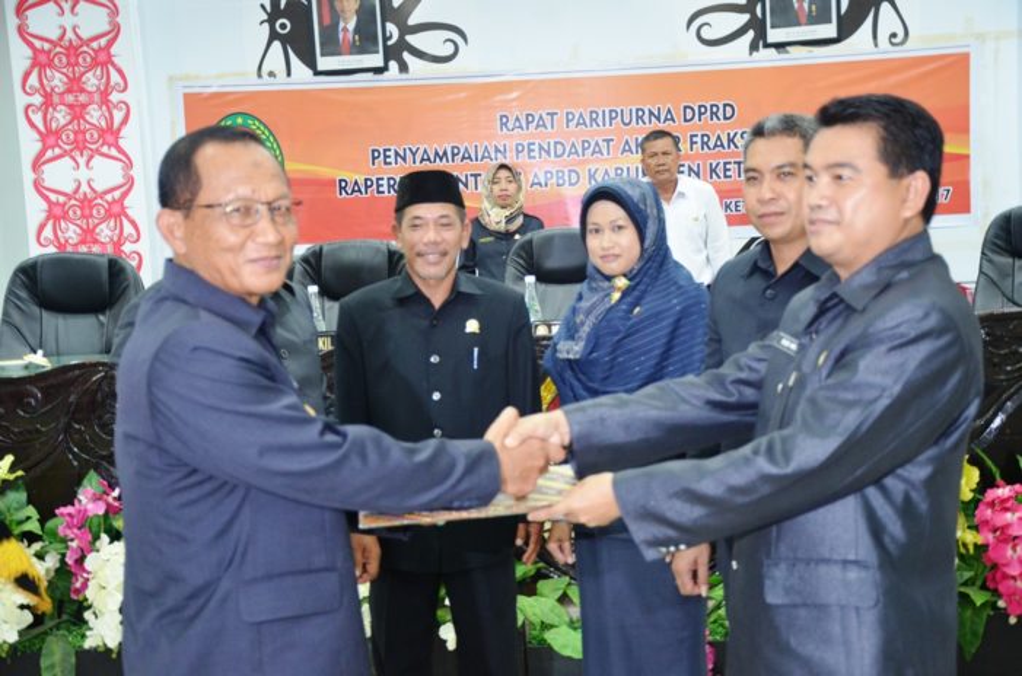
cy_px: 338
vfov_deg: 22.5
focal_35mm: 60
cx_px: 511
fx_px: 1699
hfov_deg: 33.5
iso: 1600
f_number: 4.5
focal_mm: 40
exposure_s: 1/10
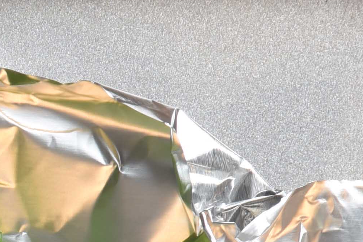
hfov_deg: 2.8
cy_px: 437
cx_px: -473
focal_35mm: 720
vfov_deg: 1.9
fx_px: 7261
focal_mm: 120
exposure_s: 1
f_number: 11
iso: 100
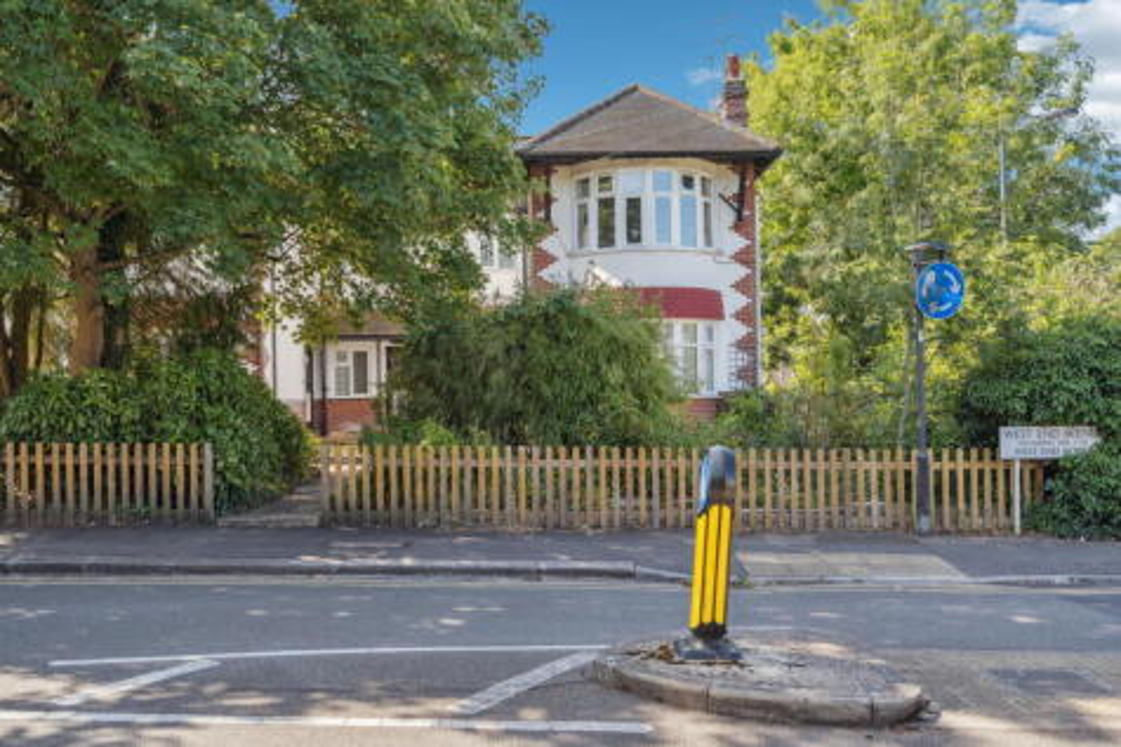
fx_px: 996
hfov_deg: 58.7
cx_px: 560
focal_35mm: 32
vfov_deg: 41.1
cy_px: 374
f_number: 5.6
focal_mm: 32
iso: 640
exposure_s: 1/640
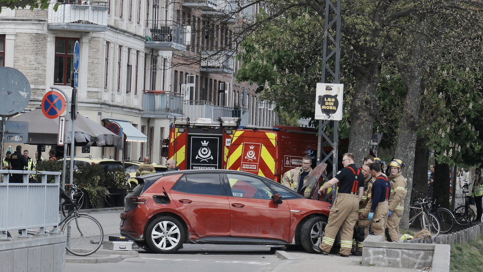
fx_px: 948
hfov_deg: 28.6
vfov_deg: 16.3
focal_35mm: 74
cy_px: 161
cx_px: 240
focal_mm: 70
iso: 160
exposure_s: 1/400
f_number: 5
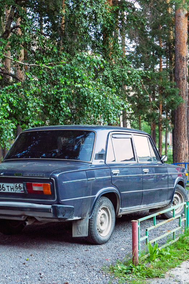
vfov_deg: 33.9
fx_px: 465
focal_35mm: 59
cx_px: 83
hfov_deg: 23.0
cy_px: 143
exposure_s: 1/200
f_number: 6.3
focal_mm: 26
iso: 200
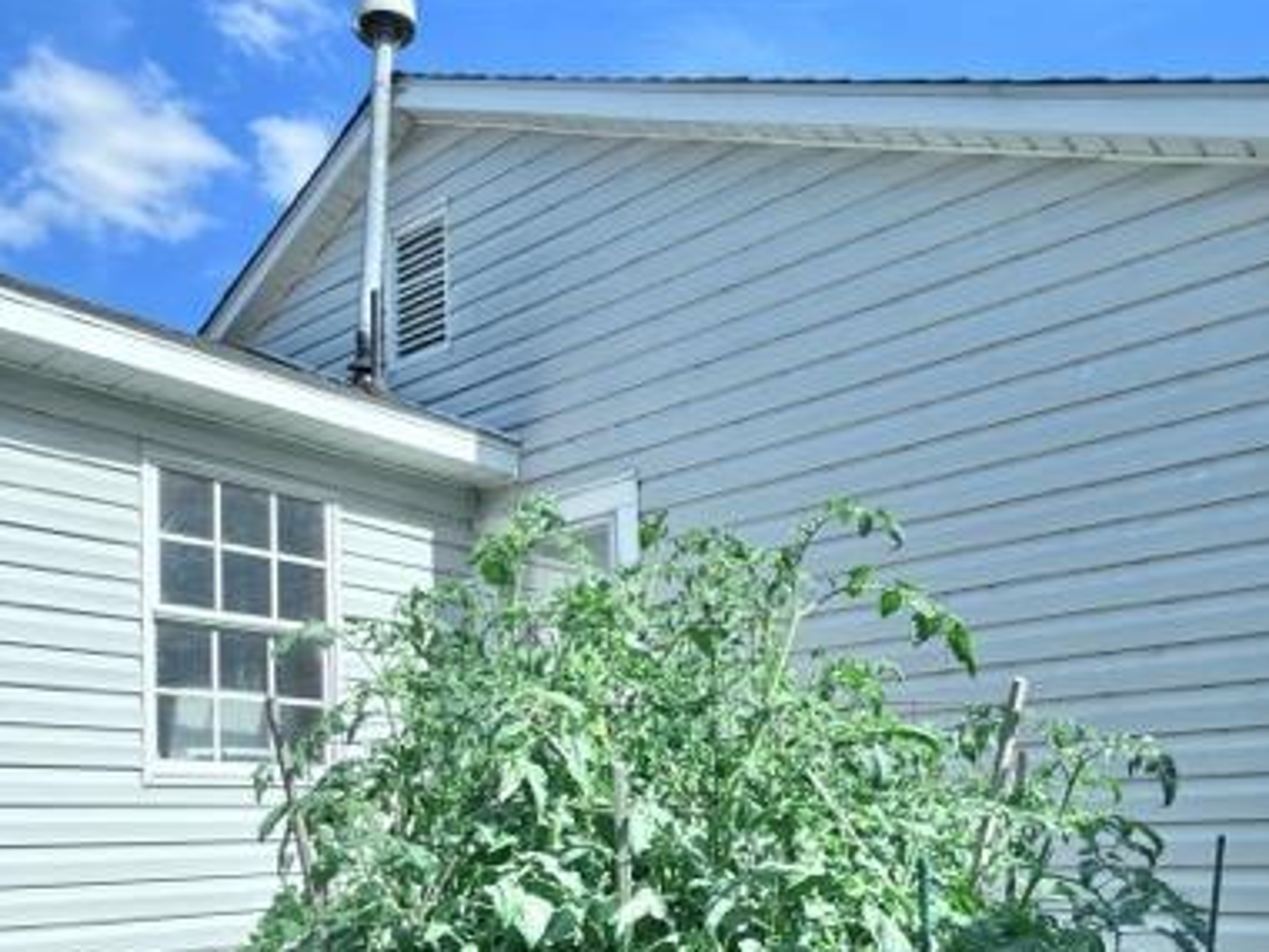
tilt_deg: +3.2
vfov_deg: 42.0
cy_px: 778
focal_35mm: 32
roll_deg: +1.2
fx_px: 1173
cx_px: 561
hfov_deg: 56.7
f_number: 2.2
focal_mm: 2.22
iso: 16
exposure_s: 1/763
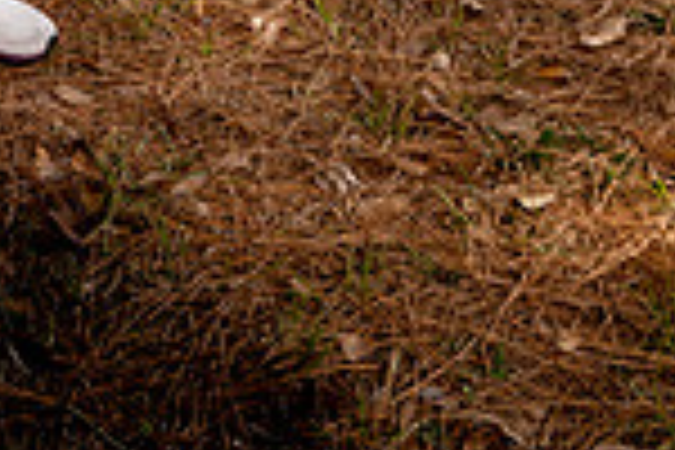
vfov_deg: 12.3
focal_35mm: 93
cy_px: -554
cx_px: 27
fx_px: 1744
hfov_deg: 21.3
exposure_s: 1/250
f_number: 8
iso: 160
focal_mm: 31
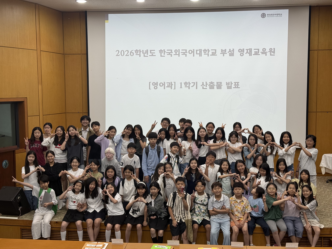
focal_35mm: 48
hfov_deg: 39.7
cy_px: 124
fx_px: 460
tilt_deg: -5.4
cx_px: 166
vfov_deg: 30.3
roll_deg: +0.3
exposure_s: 1/219
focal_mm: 6.76
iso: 50
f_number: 1.78
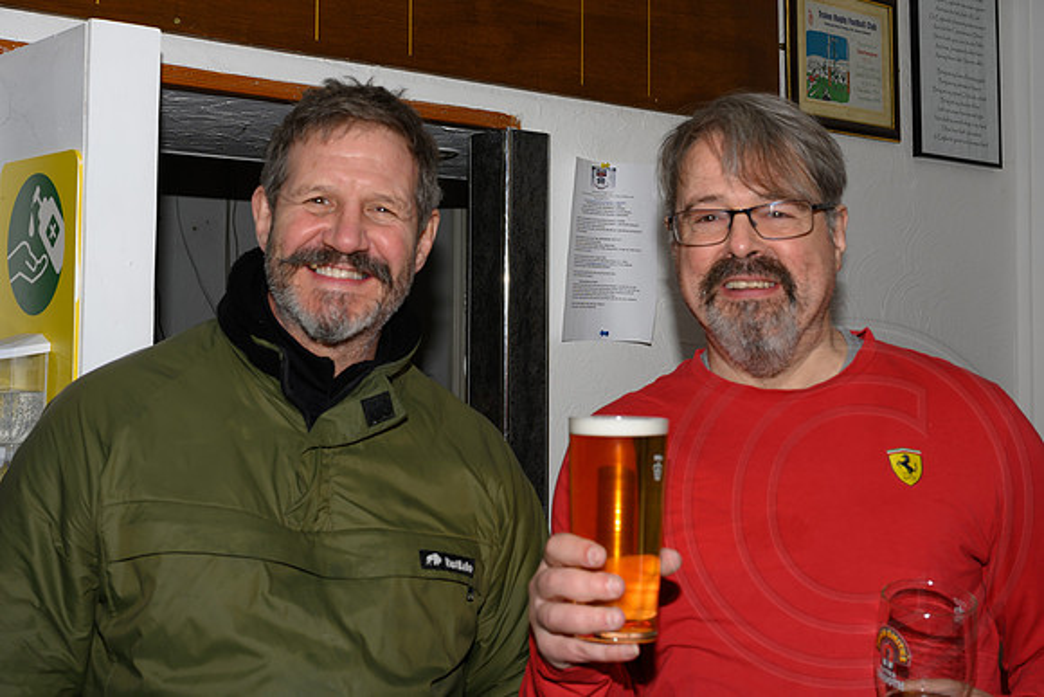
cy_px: 247
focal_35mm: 49
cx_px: 529
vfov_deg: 27.4
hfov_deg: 40.3
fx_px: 1423
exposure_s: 1/60
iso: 64
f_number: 7.1
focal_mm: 38
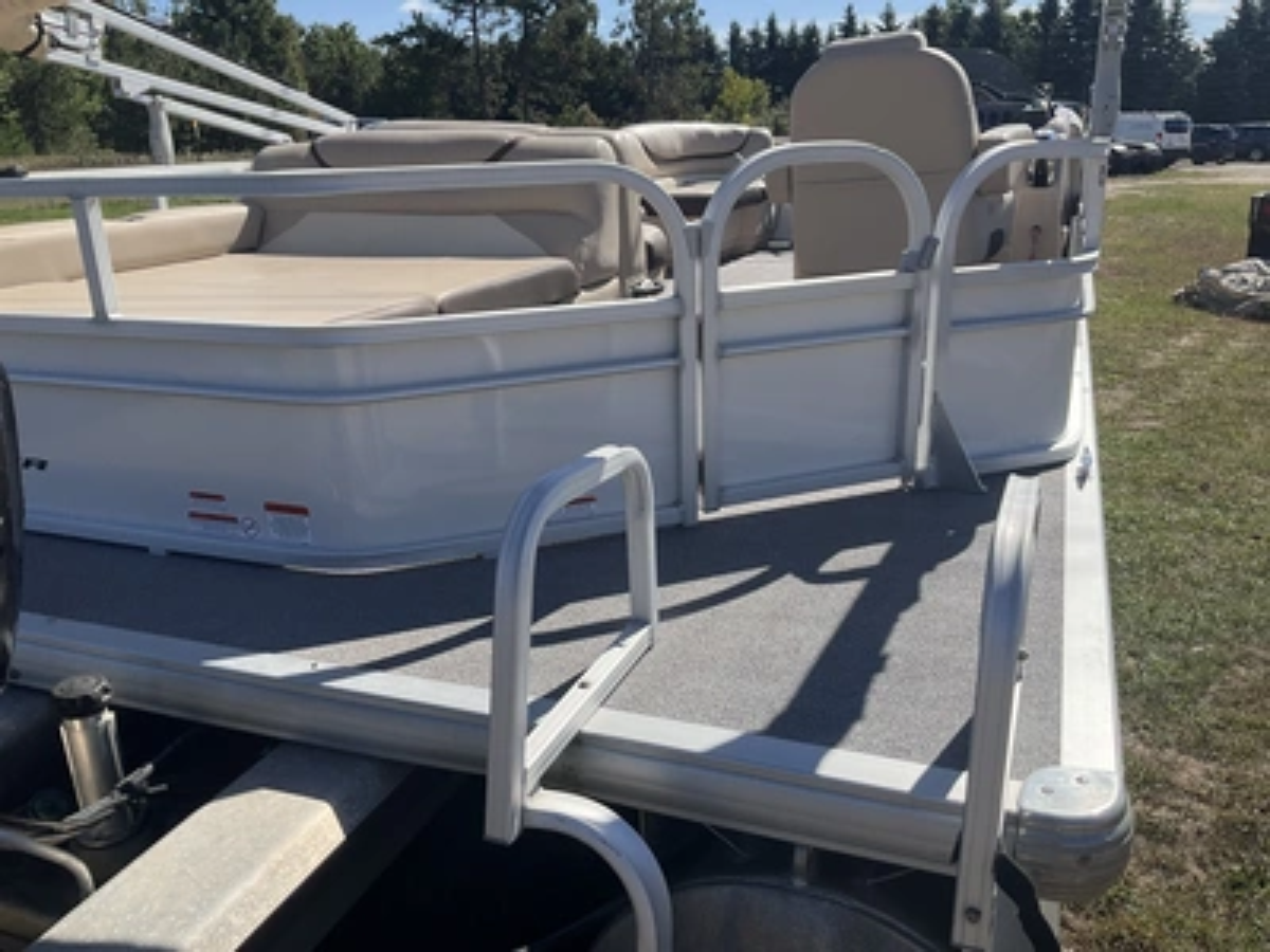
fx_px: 1064
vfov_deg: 48.2
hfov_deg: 61.7
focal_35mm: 29
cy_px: 476
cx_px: 635
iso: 25
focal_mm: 3
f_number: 1.8
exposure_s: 1/1577
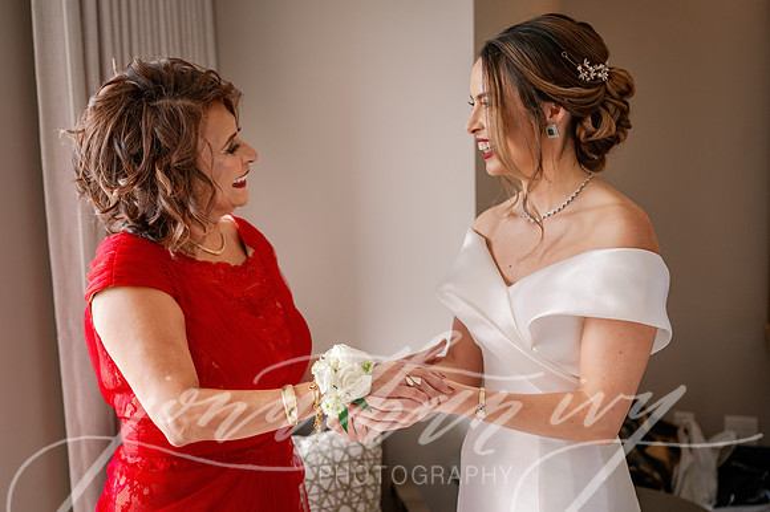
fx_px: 855
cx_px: 365
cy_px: 256
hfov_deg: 48.4
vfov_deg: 33.4
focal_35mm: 40
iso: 640
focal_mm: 38
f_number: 3.2
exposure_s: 1/250
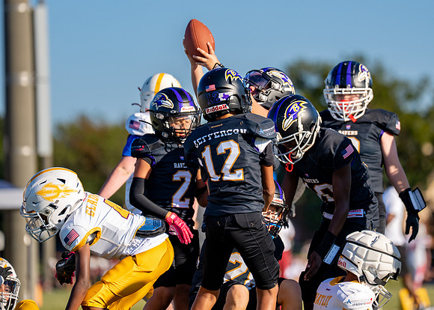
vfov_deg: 4.8
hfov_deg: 6.7
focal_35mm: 300
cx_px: 235
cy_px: 116
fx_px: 3696
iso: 160
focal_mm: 200
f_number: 2.8
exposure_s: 1/3200
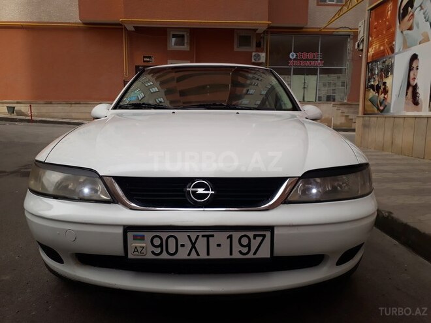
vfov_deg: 51.4
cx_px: 216
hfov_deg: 65.3
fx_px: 336
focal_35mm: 27
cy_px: 162
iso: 40
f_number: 1.9
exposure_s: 1/547
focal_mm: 3.6
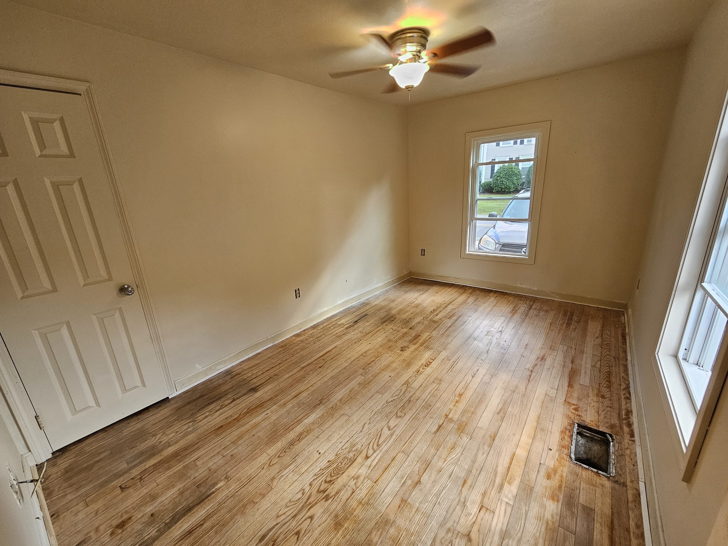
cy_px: 273
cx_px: 364
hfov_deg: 106.2
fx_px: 273
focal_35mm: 13
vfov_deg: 89.9
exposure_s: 1/60
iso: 80
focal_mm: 2.2
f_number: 2.2
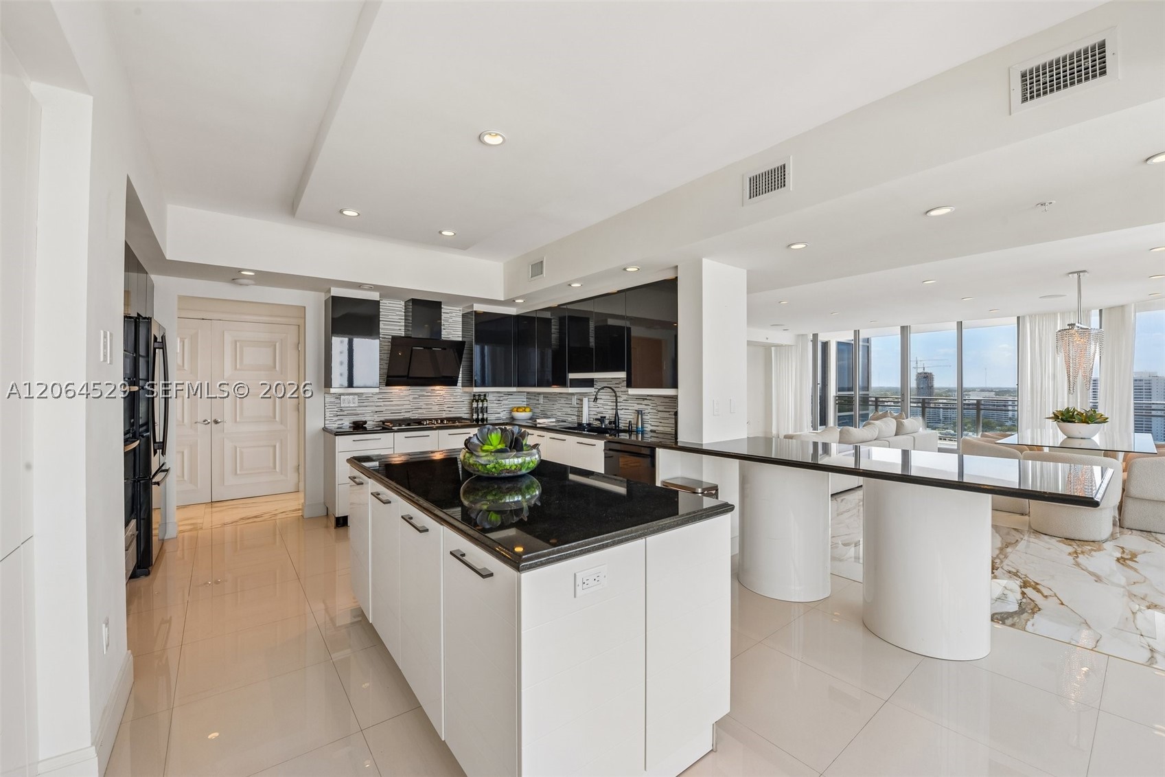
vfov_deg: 81.2
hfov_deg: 104.3
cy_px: 388
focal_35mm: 14
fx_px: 453
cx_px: 582
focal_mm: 14
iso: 200
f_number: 9
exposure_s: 1/13
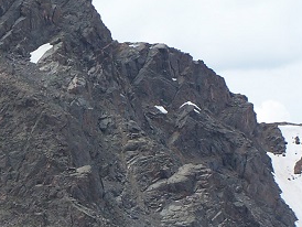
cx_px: -63
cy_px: 180
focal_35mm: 341
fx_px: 2978
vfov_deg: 4.4
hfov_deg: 5.8
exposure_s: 1/500
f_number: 4.5
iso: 80
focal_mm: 19.4
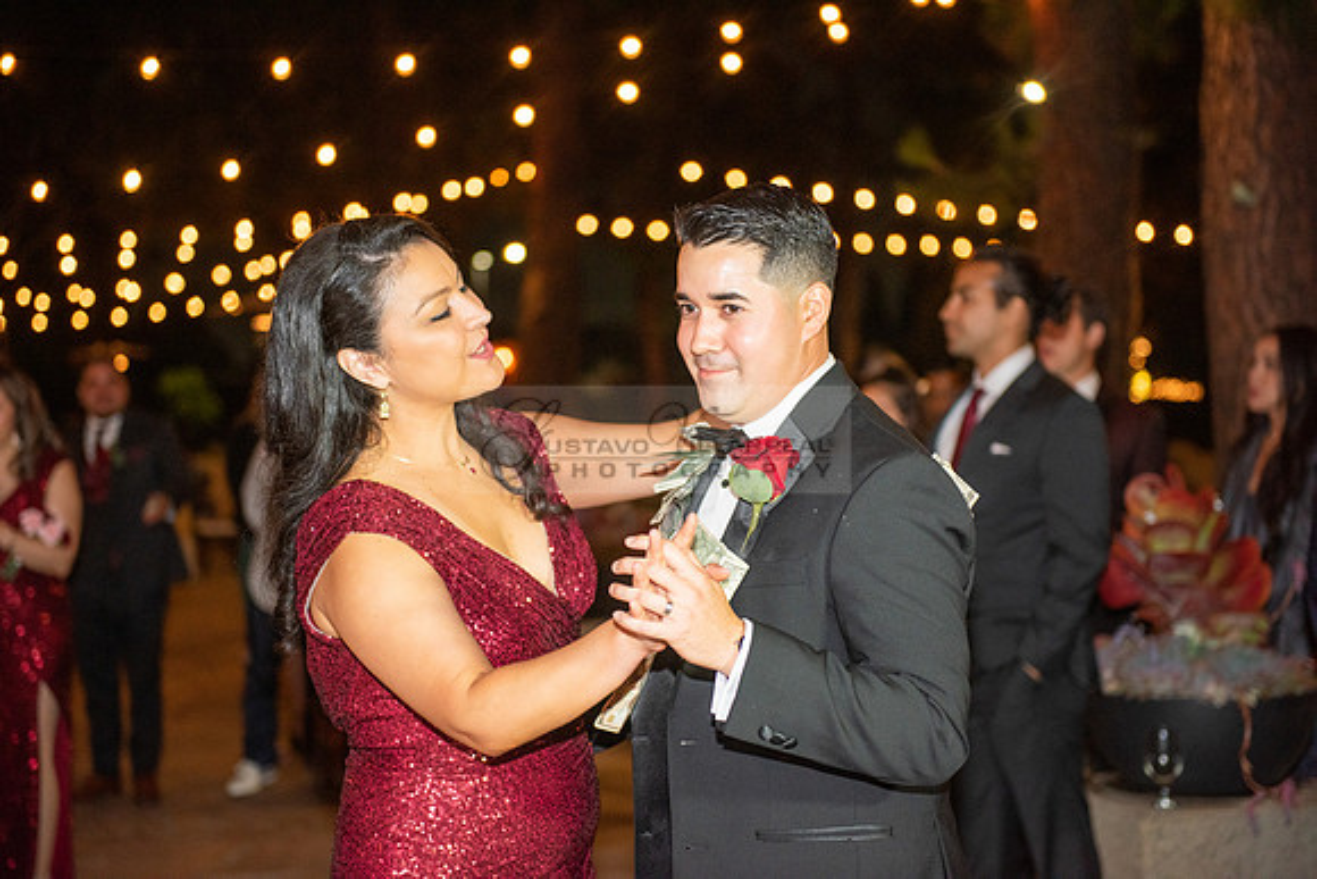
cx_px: 658
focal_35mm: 70
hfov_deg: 28.8
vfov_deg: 19.5
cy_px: 440
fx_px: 2561
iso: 1250
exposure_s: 1/125
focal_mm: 70
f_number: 2.8
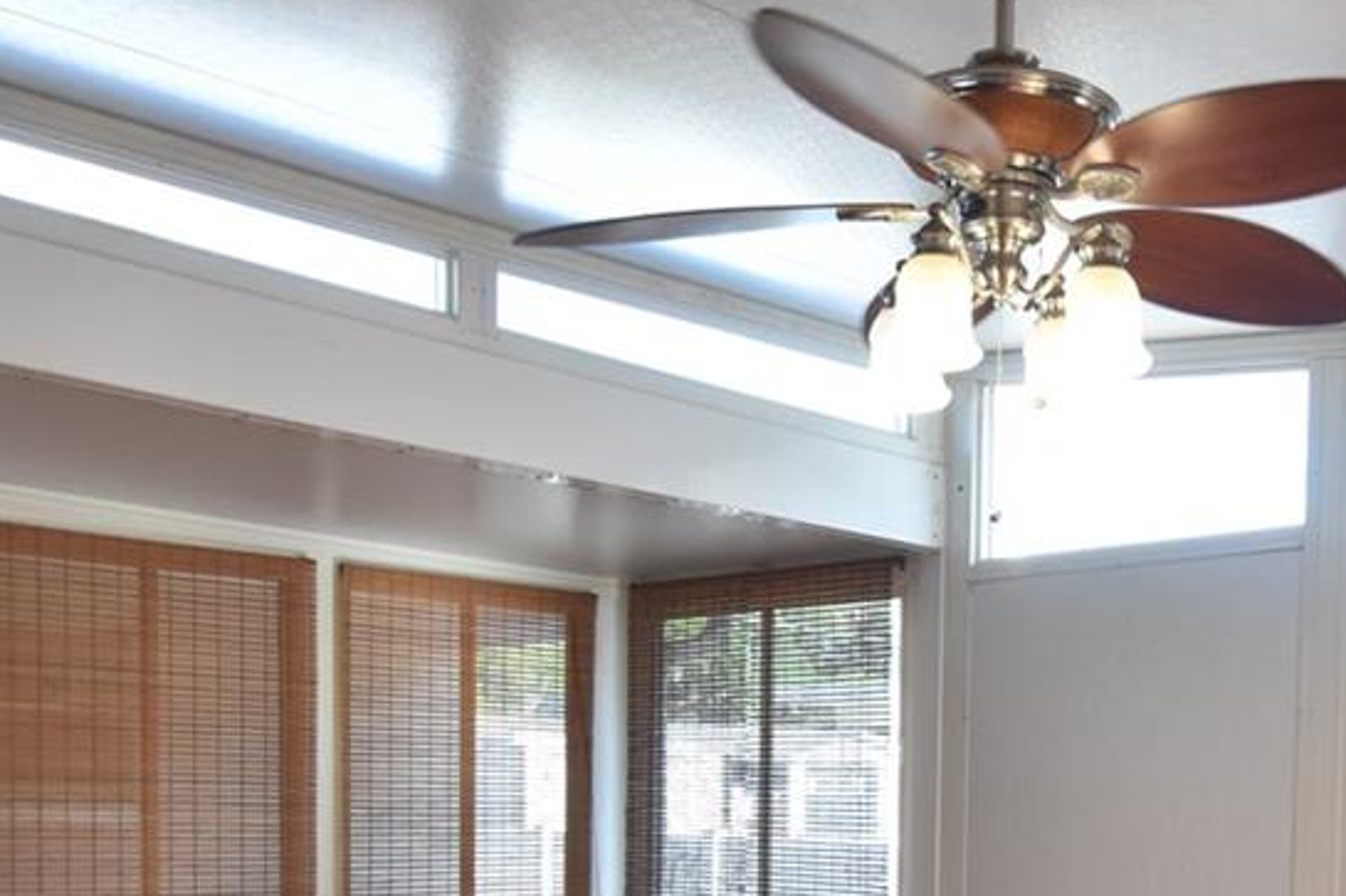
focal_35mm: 44
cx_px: 983
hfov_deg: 43.3
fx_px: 1645
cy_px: 866
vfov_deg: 28.8
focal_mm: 10
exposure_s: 1/250
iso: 800
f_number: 3.5
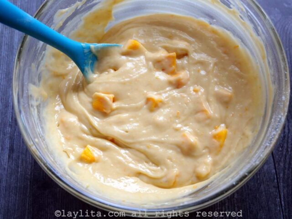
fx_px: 540
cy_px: 110
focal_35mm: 64
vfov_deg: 22.9
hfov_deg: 30.3
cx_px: 146
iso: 320
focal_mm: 32
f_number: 3.8
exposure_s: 1/80
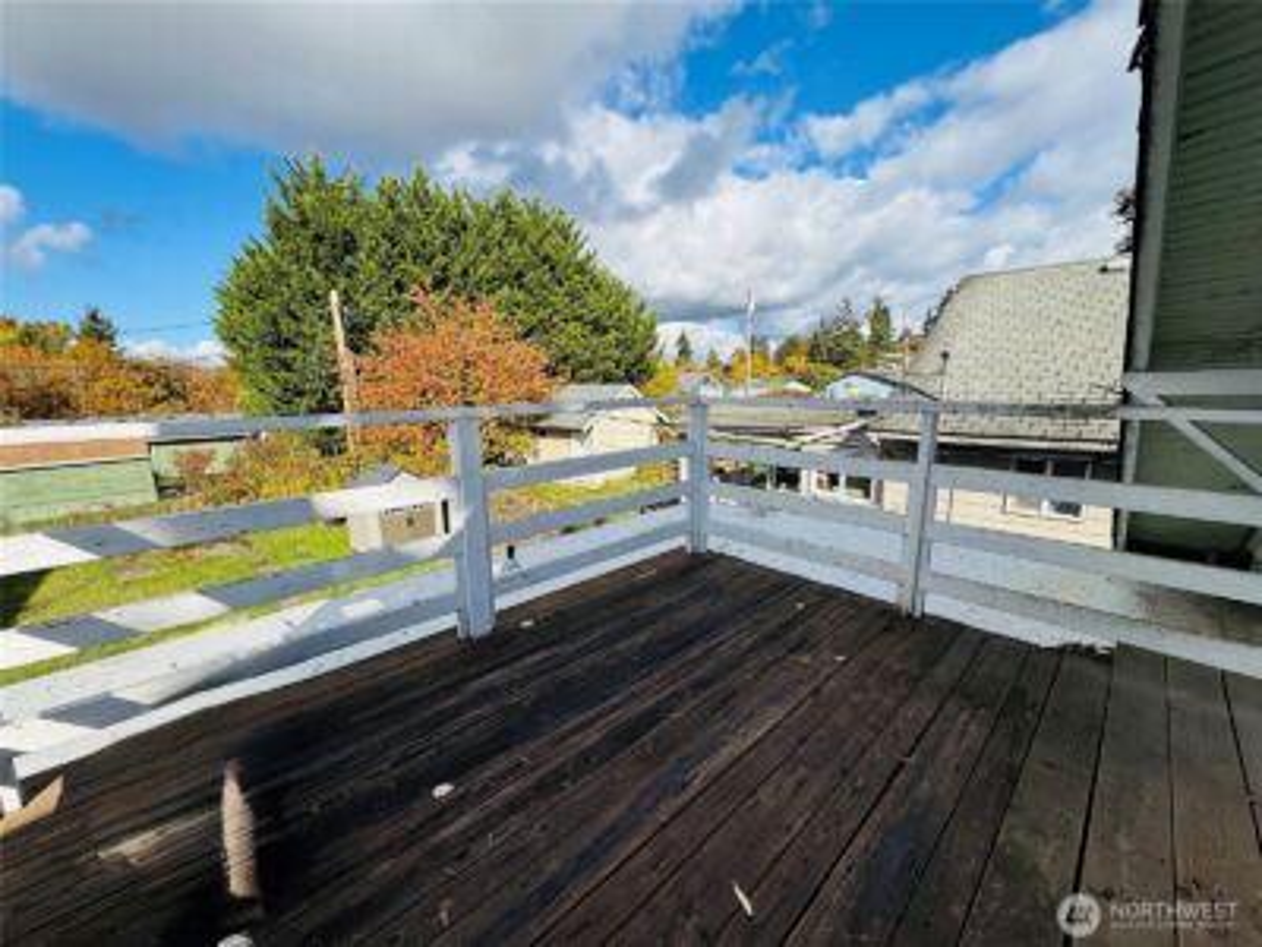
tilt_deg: -10.2
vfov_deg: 85.7
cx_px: 631
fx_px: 510
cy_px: 474
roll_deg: +0.9
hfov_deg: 102.1
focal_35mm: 14
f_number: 2.2
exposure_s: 1/1637
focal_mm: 2.22
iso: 40
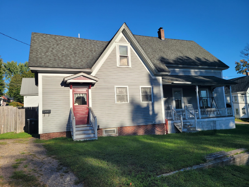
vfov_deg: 53.1
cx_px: 124
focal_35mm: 26
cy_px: 94
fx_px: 187
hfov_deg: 67.3
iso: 40
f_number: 1.8
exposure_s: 1/2500
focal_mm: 5.4
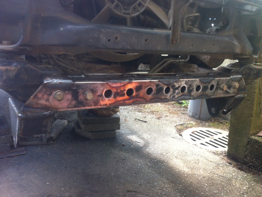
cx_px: 133
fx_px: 272
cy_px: 98
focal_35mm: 36
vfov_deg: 39.6
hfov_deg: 51.4
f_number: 2.8
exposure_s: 1/24
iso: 80
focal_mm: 3.85
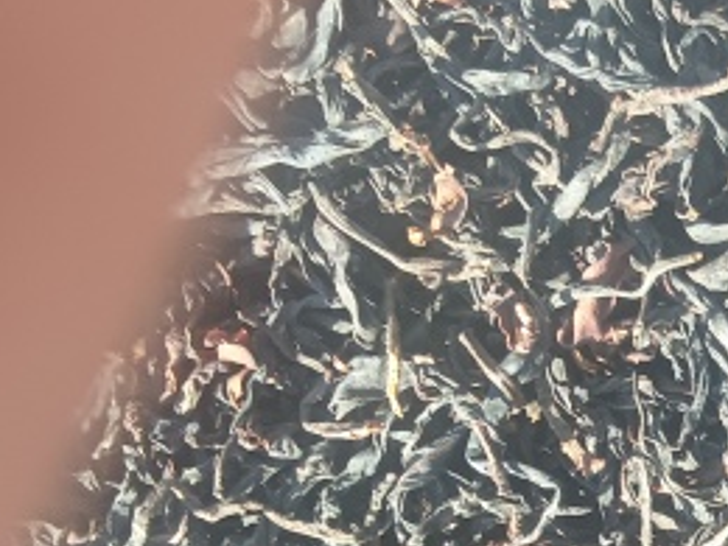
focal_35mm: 83
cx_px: 762
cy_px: 428
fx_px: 1746
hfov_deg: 22.5
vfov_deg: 17.6
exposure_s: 1/100
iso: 145
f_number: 2.2
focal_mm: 3.66
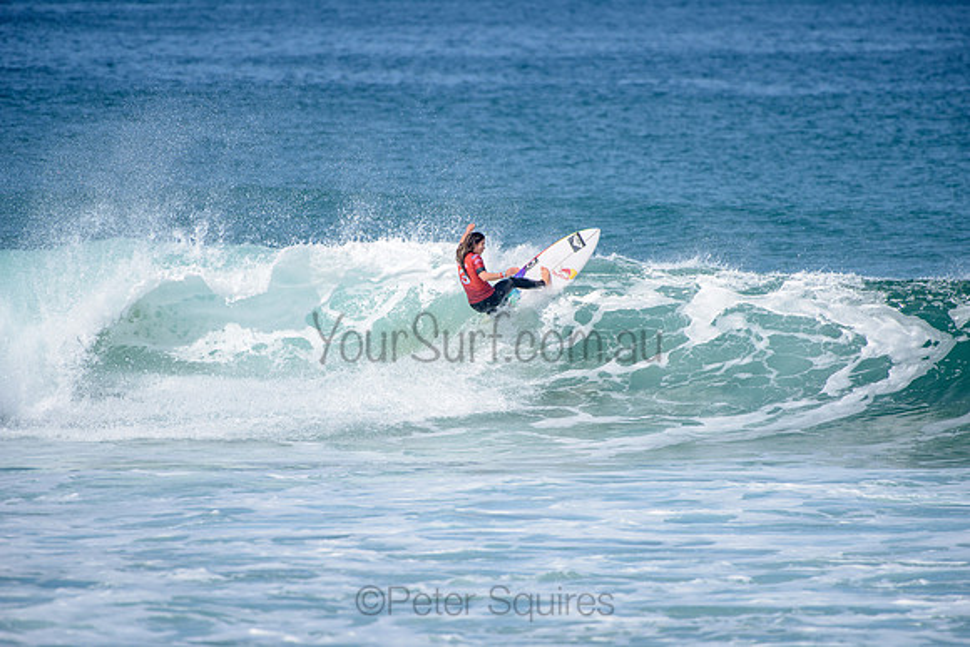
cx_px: 485
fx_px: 13475
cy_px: 324
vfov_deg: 2.8
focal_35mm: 500
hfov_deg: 4.1
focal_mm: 500
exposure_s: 1/2500
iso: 250
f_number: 6.3
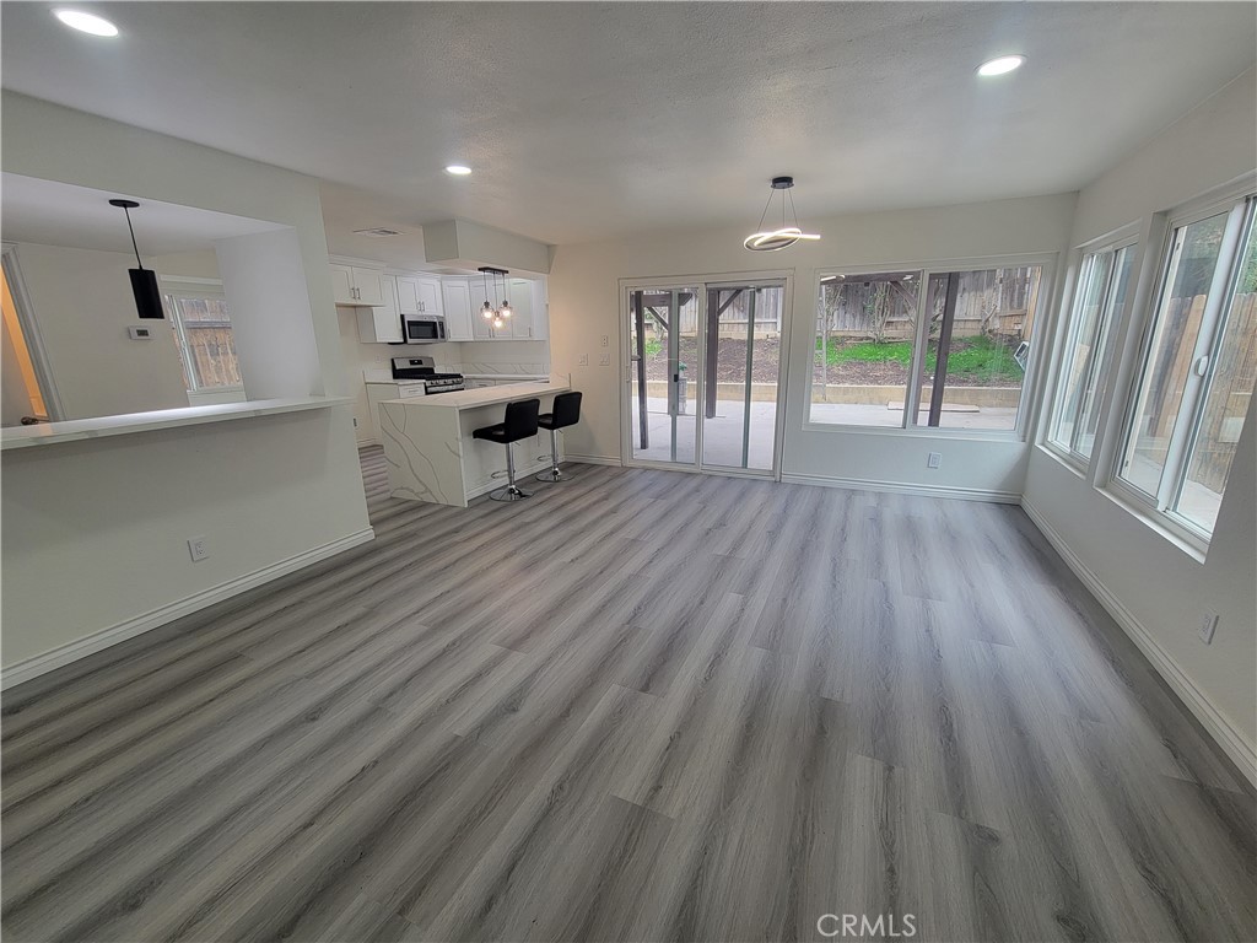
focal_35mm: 13
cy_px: 472
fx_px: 472
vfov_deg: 89.9
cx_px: 628
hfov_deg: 106.2
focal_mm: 2.2
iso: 50
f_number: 2.2
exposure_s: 1/60
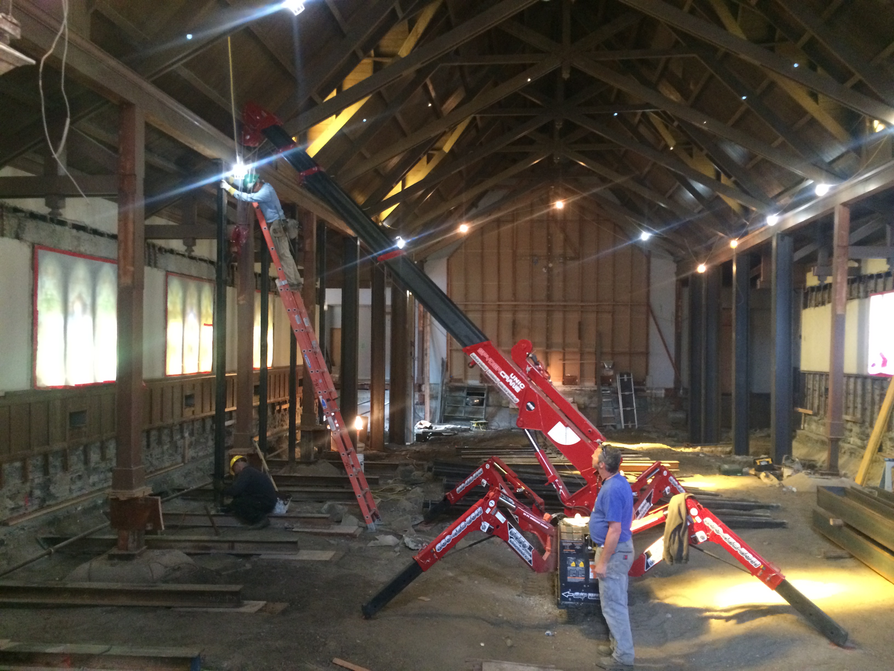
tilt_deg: -0.5
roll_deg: -1.6
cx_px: 447
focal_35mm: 29
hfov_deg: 61.7
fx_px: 749
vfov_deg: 48.2
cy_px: 336
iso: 320
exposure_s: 1/30
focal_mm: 4.15
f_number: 2.2
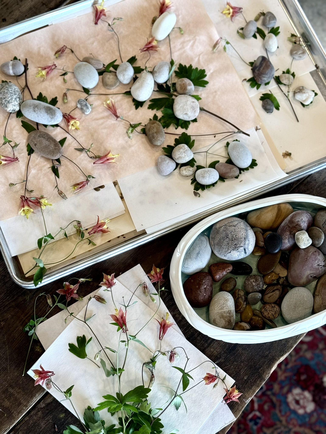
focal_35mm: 48
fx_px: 603
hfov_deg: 30.3
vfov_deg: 39.7
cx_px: 163
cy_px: 217
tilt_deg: -73.7
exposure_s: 1/120
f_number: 1.78
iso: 80
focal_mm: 6.76
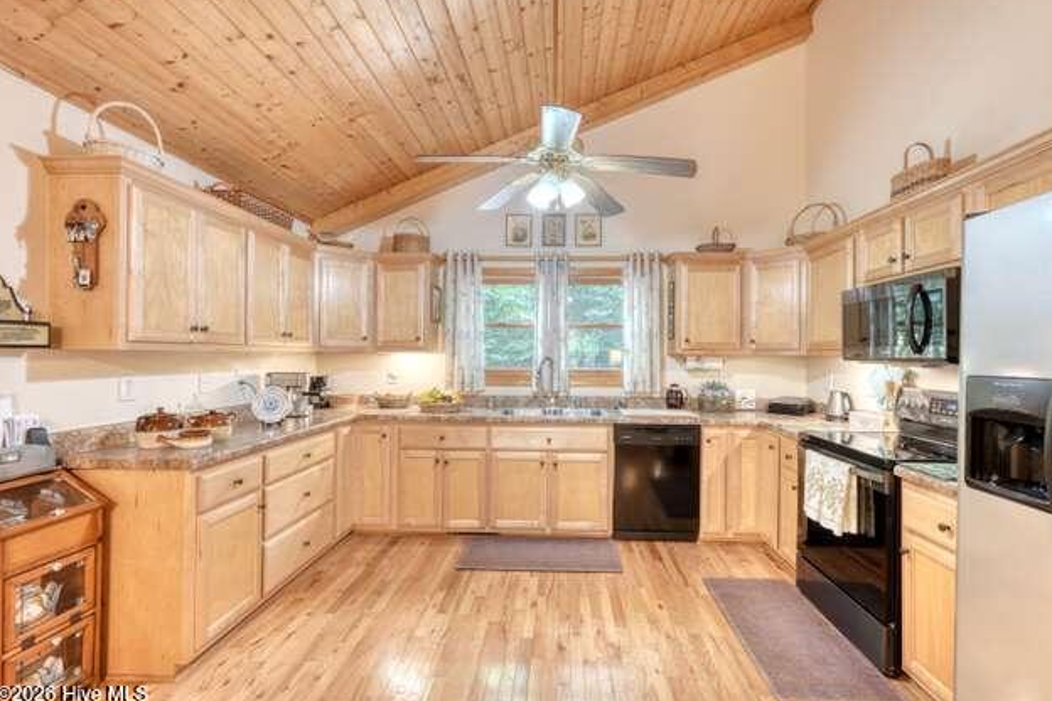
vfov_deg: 73.7
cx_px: 548
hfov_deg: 96.7
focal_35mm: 16
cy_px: 352
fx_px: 468
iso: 100
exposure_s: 3.2
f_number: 9
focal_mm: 10
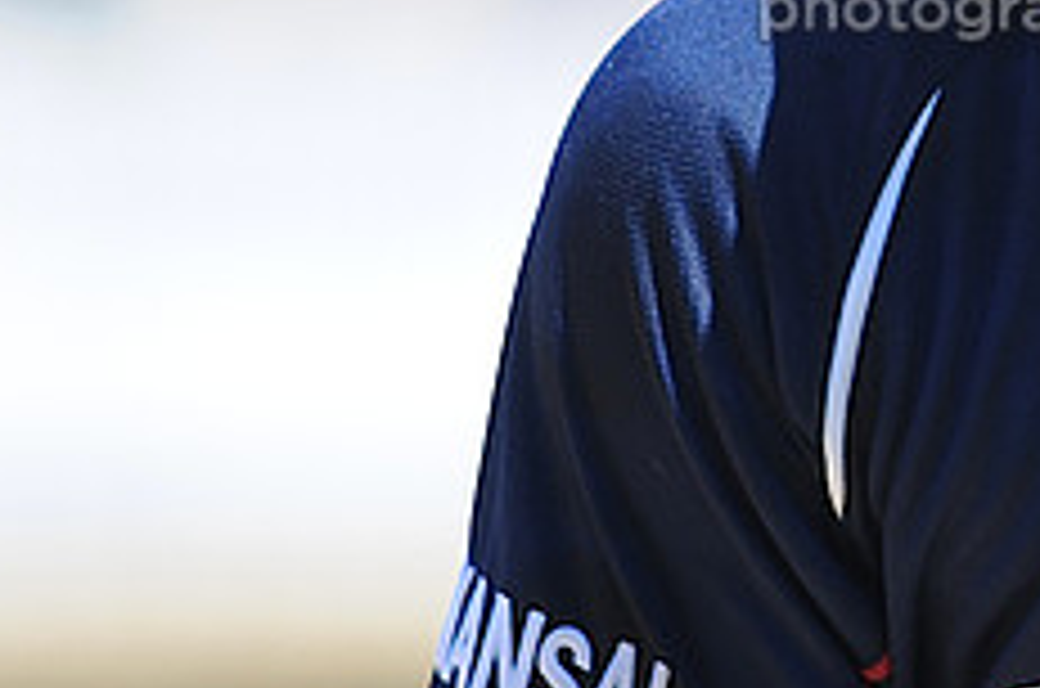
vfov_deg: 1.2
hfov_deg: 1.8
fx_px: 32548
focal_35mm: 1129
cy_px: -155
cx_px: 1216
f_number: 4
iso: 200
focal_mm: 300
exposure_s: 1/640
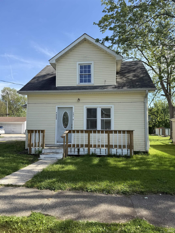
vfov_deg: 71.6
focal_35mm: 24
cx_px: 88
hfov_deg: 56.8
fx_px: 162
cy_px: 116
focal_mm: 6.76
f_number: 1.78
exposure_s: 1/2445
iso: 80
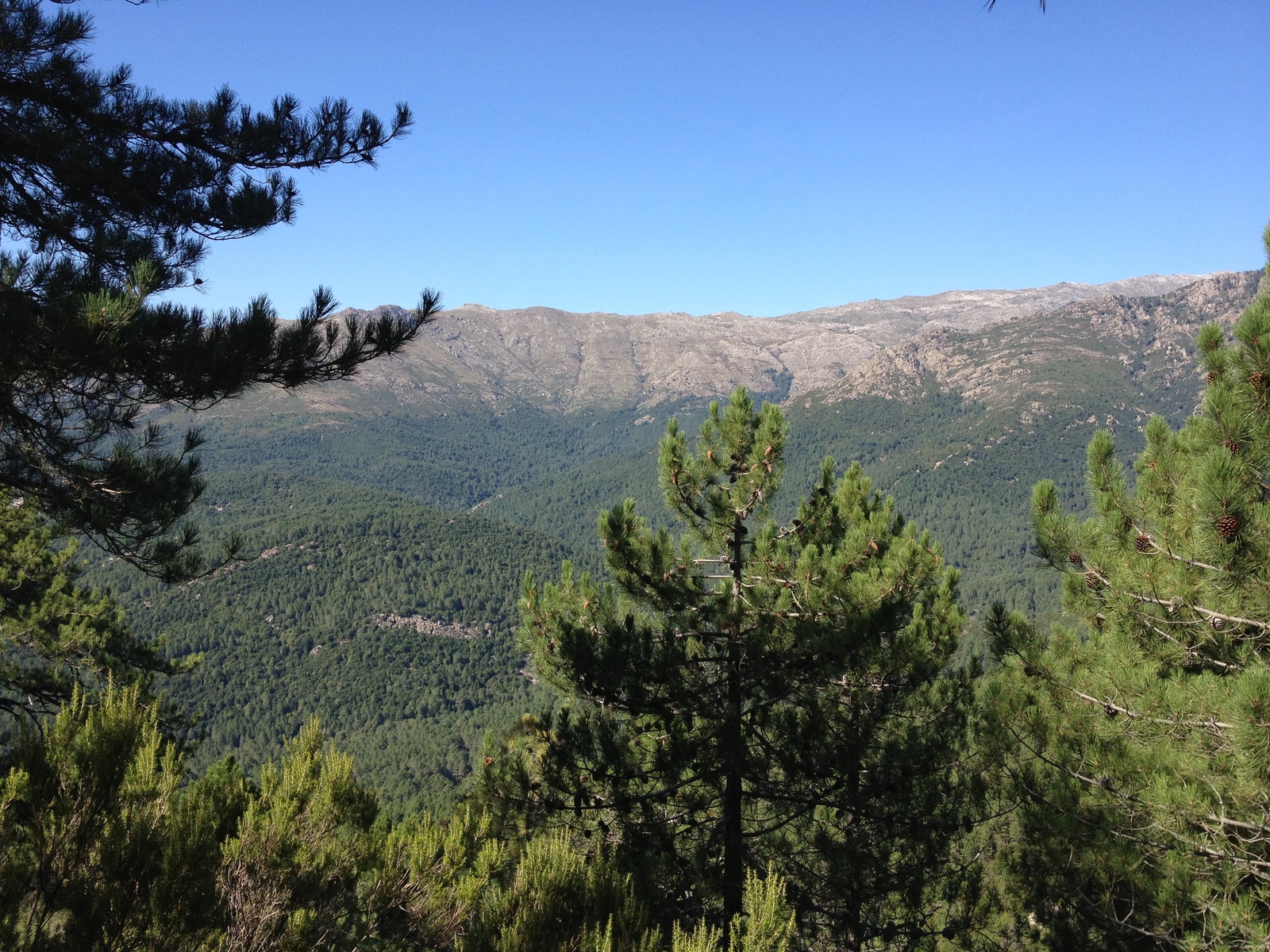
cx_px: 635
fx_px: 1284
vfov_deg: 40.7
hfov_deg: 52.6
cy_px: 476
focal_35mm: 35
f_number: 2.4
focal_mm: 4.28
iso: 64
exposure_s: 1/986
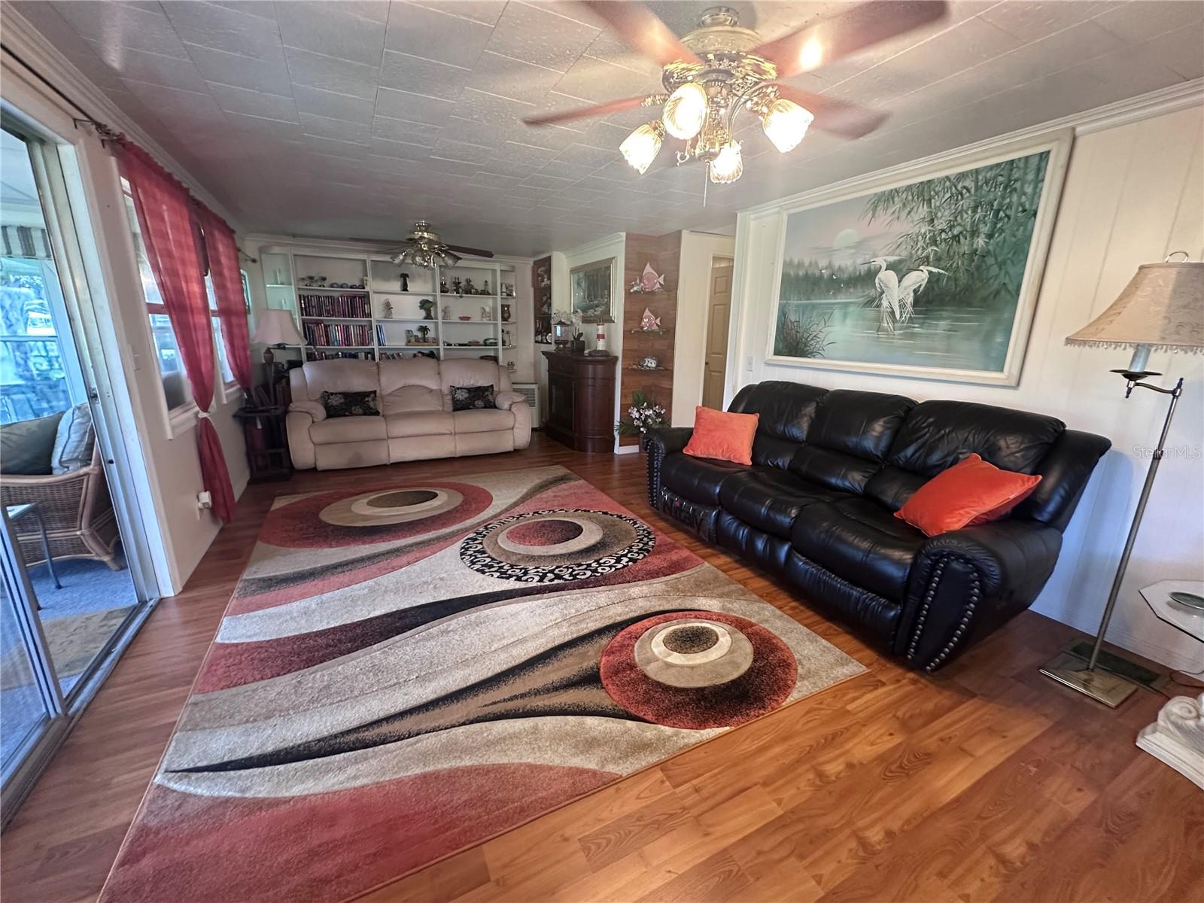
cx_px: 602
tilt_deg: -14.4
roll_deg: -1.2
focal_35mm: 14
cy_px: 452
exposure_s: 1/60
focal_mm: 2.22
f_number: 2.2
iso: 400
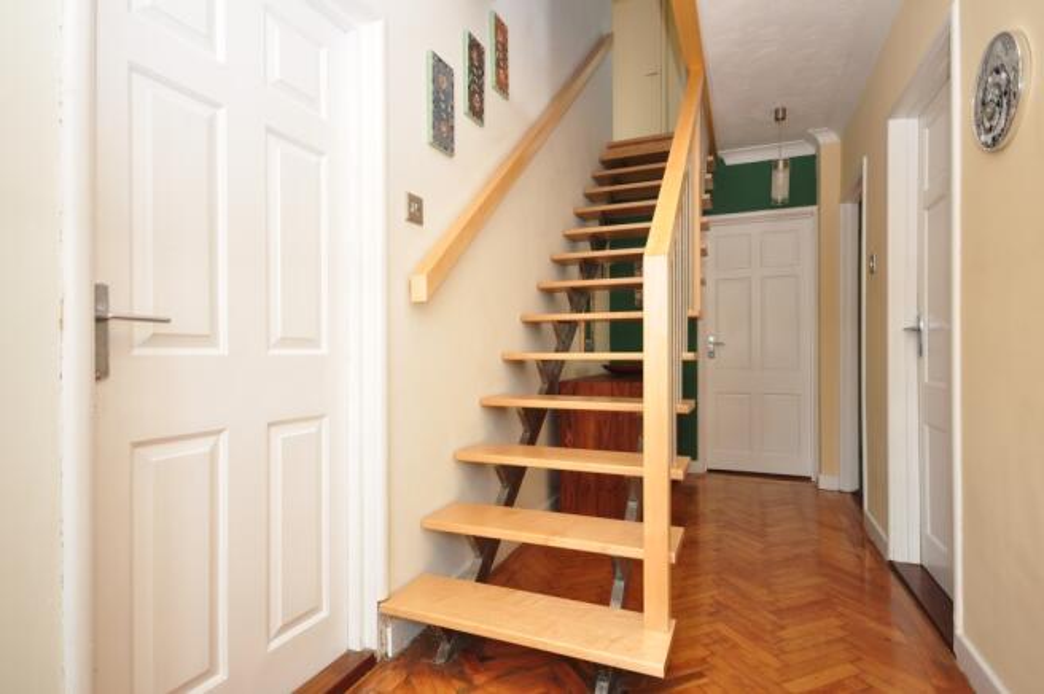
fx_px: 565
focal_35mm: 20
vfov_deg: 63.1
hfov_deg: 85.5
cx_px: 522
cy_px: 347
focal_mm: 13
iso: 200
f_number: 4.5
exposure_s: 1/5
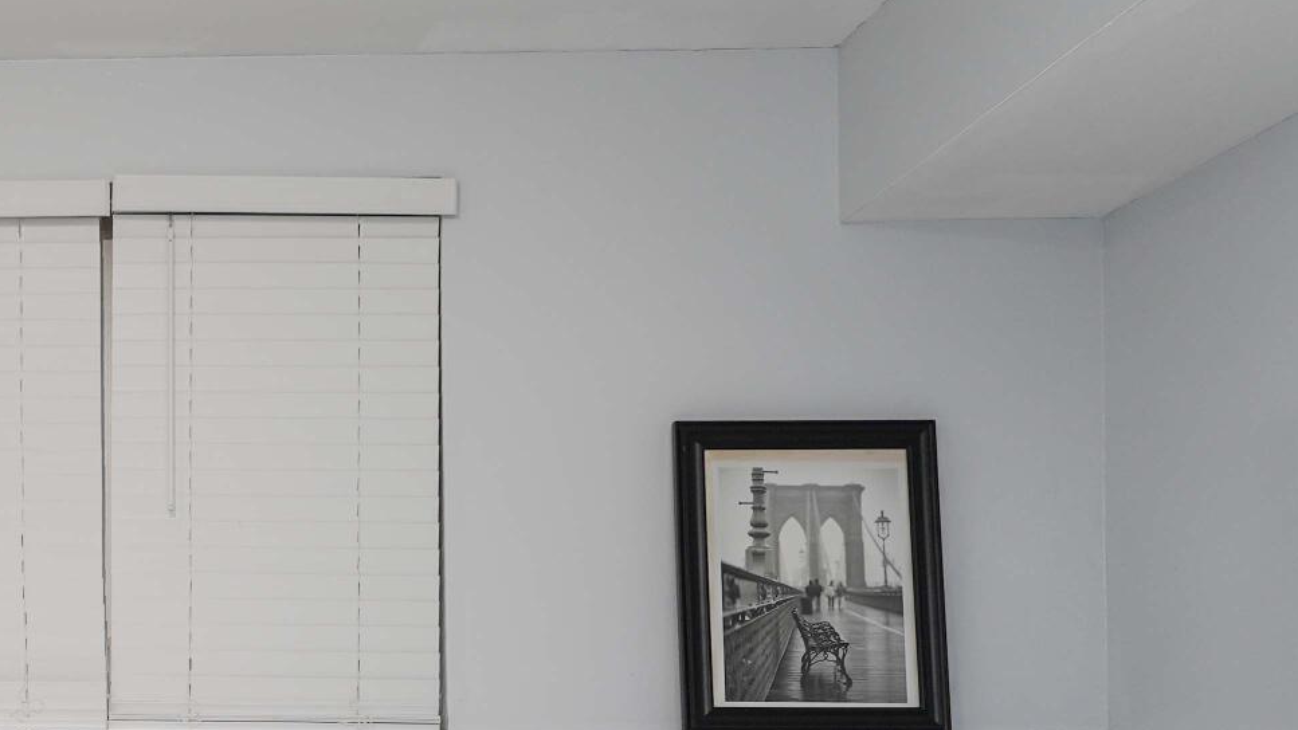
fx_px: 1790
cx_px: 52
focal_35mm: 52
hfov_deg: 36.5
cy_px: 725
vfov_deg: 22.2
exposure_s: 1/30
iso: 125
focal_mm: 16
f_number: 4
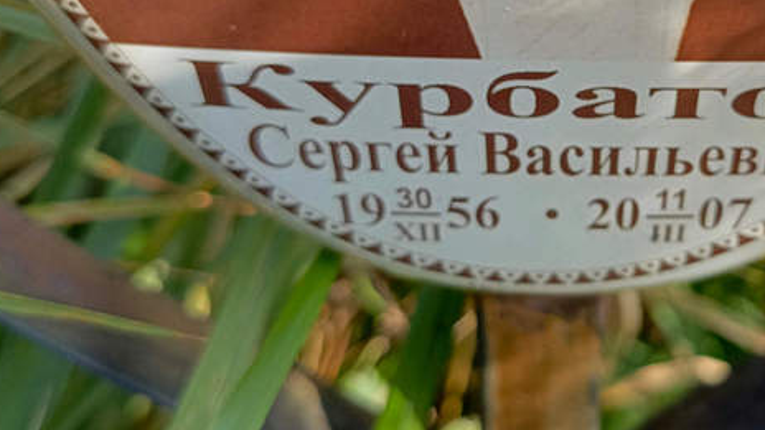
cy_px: 122
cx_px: 582
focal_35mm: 47
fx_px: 953
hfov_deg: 42.3
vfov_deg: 25.2
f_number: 1.69
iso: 112
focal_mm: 4.76
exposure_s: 1/302
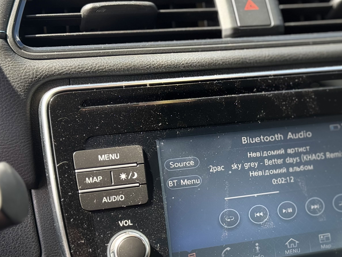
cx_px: 285
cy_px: 127
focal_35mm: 81
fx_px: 800
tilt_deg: -19.8
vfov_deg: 18.2
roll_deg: -1.6
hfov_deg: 23.7
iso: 64
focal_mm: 6.76
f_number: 1.78
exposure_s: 1/223
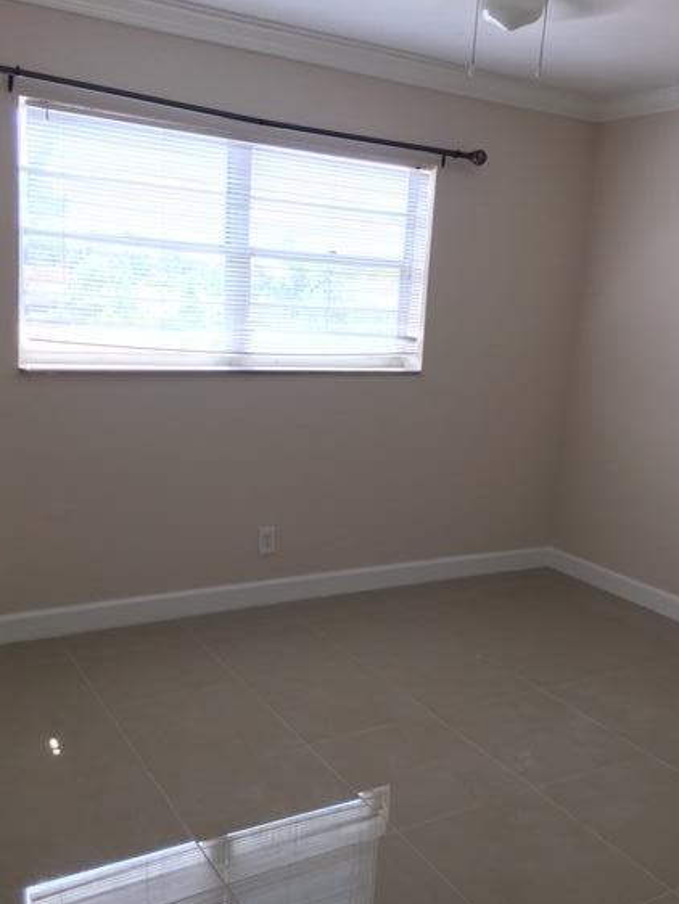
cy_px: 460
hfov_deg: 43.0
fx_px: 862
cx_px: 335
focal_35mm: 33
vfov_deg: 55.3
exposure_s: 1/60
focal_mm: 4.15
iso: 32
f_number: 2.2
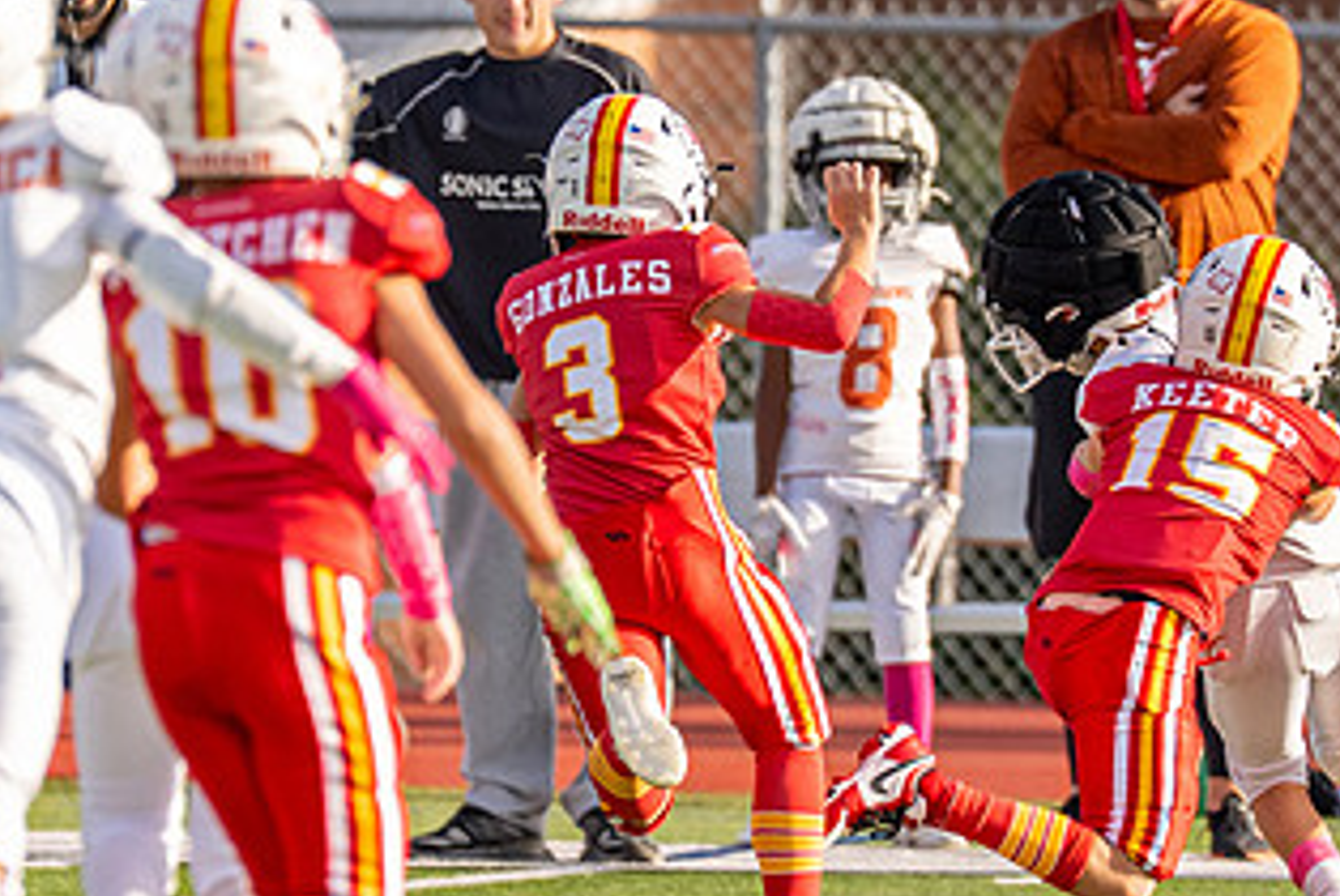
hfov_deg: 2.7
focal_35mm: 757
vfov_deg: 1.8
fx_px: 28203
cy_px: 326
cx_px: 892
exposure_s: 1/3200
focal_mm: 200
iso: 200
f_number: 2.8
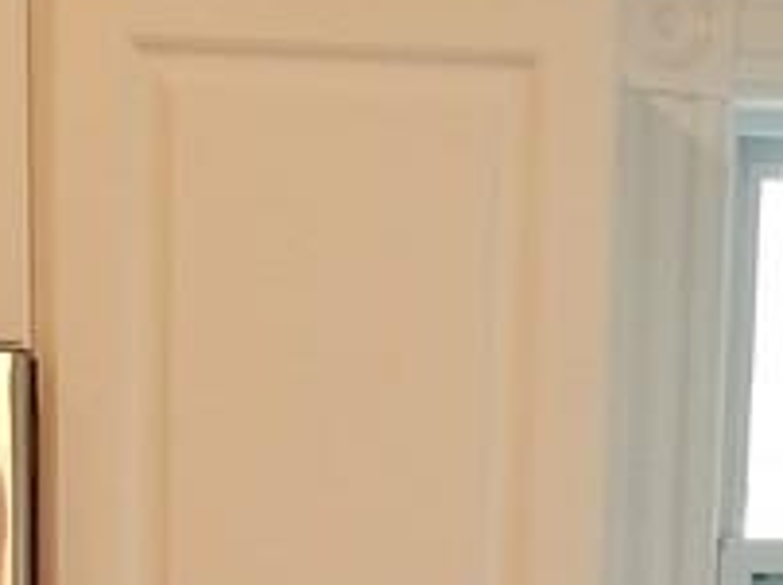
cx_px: 504
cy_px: 1189
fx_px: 2982
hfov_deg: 14.9
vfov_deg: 10.3
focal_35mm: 132
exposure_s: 1/40
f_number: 1.7
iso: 160
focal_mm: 4.25
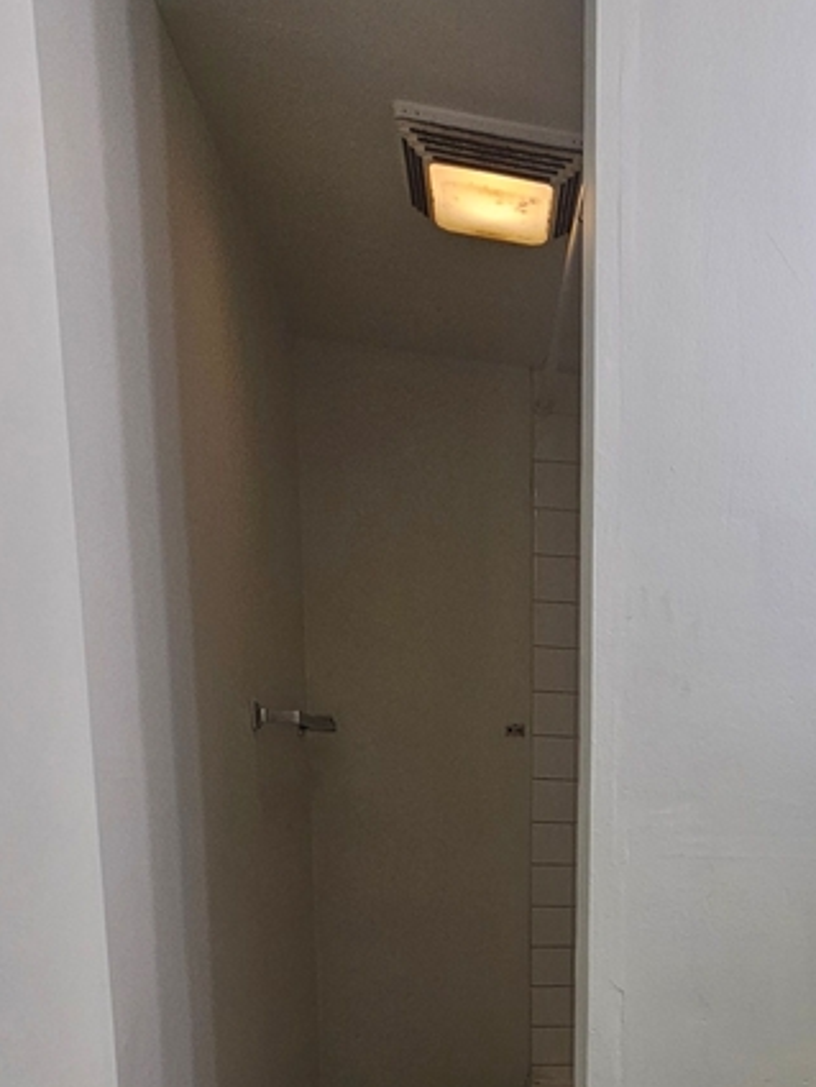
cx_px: 747
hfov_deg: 39.6
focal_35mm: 33
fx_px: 1037
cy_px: 987
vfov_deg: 49.1
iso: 80
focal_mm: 2.2
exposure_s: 1/120
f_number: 2.2
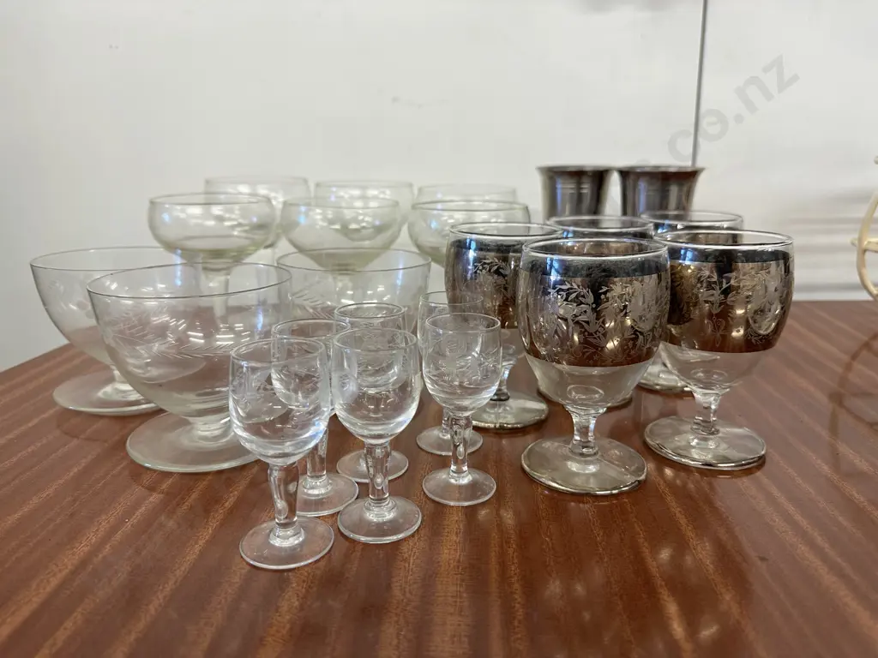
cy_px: 329
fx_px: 609
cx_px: 439
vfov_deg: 56.8
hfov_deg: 71.6
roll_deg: +2.2
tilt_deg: -15.3
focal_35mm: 24
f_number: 1.78
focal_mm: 6.86
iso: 125
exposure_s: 1/100
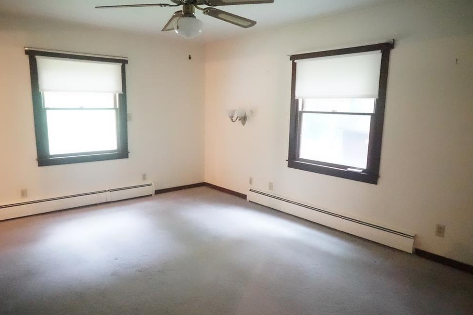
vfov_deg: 51.3
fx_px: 328
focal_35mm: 25
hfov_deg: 71.5
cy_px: 160
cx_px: 229
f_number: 4.5
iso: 20000
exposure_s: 1/80
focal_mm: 16
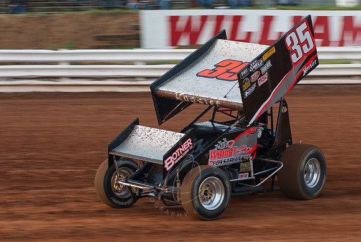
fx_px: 1205
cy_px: 121
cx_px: 180
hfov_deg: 17.0
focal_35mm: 120
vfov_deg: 11.4
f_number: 4
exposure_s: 1/320
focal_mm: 80
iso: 250
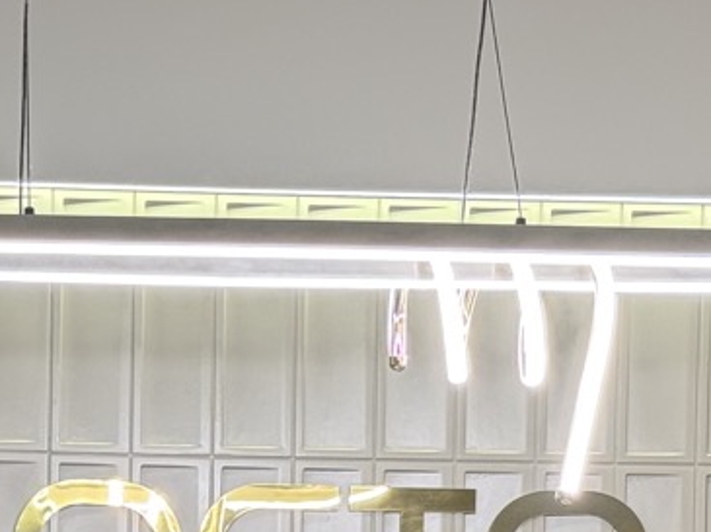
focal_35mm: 158
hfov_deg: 12.4
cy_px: 698
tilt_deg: -0.4
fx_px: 3242
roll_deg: -0.8
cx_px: 76
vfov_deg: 9.2
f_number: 1.78
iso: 200
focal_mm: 6.76
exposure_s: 1/100
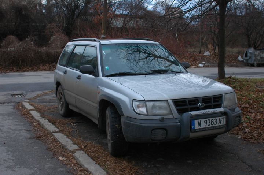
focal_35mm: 42
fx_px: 308
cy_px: 88
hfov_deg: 46.5
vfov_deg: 31.8
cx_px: 132
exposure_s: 1/20
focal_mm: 28
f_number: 5.6
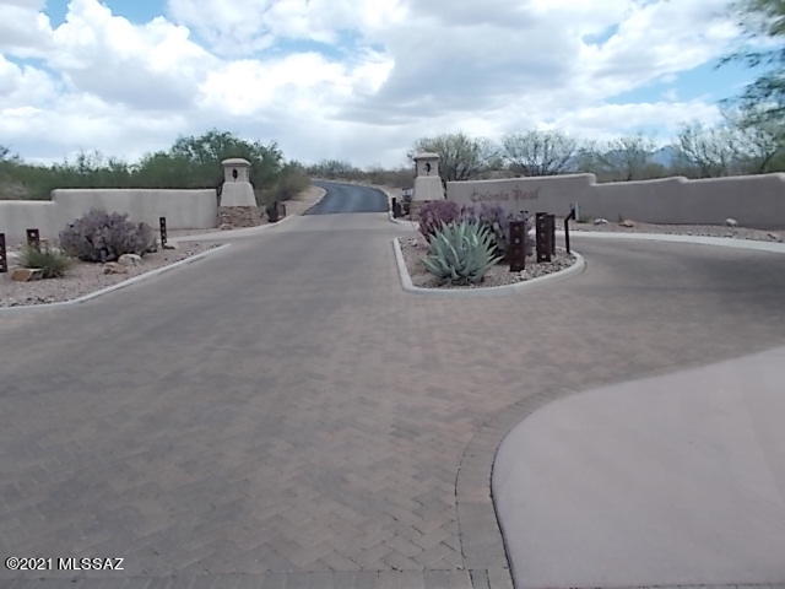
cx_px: 392
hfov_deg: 67.3
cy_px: 294
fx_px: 590
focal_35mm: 26
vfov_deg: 53.1
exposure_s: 1/100
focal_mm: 4.6
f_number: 8
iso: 80
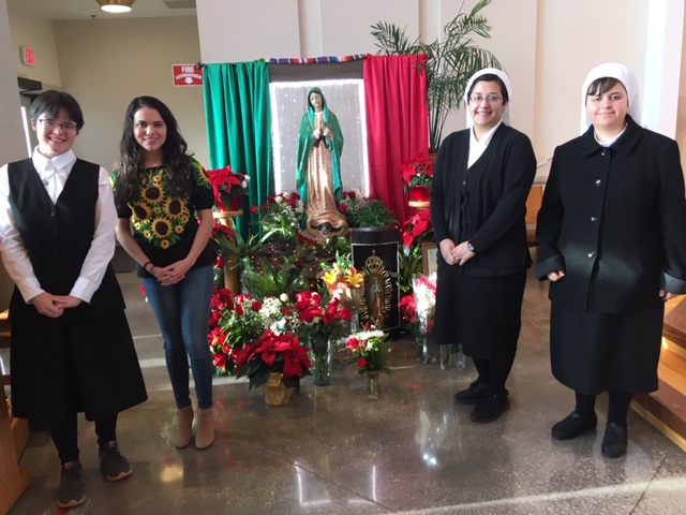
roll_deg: +2.6
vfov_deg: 48.2
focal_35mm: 29
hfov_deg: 61.7
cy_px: 258
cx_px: 343
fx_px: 575
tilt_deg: -11.9
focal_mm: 4.15
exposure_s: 1/30
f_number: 2.2
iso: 50
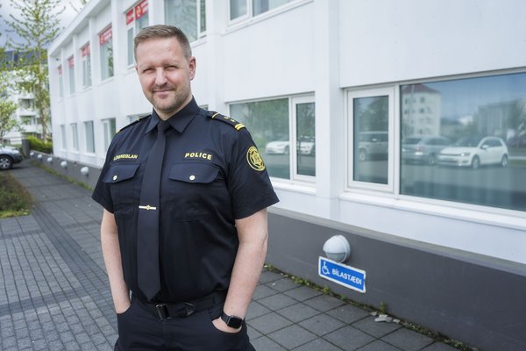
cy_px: 176
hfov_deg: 65.5
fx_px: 409
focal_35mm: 28
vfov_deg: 46.4
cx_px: 263
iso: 250
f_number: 4.5
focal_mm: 28
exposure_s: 1/400
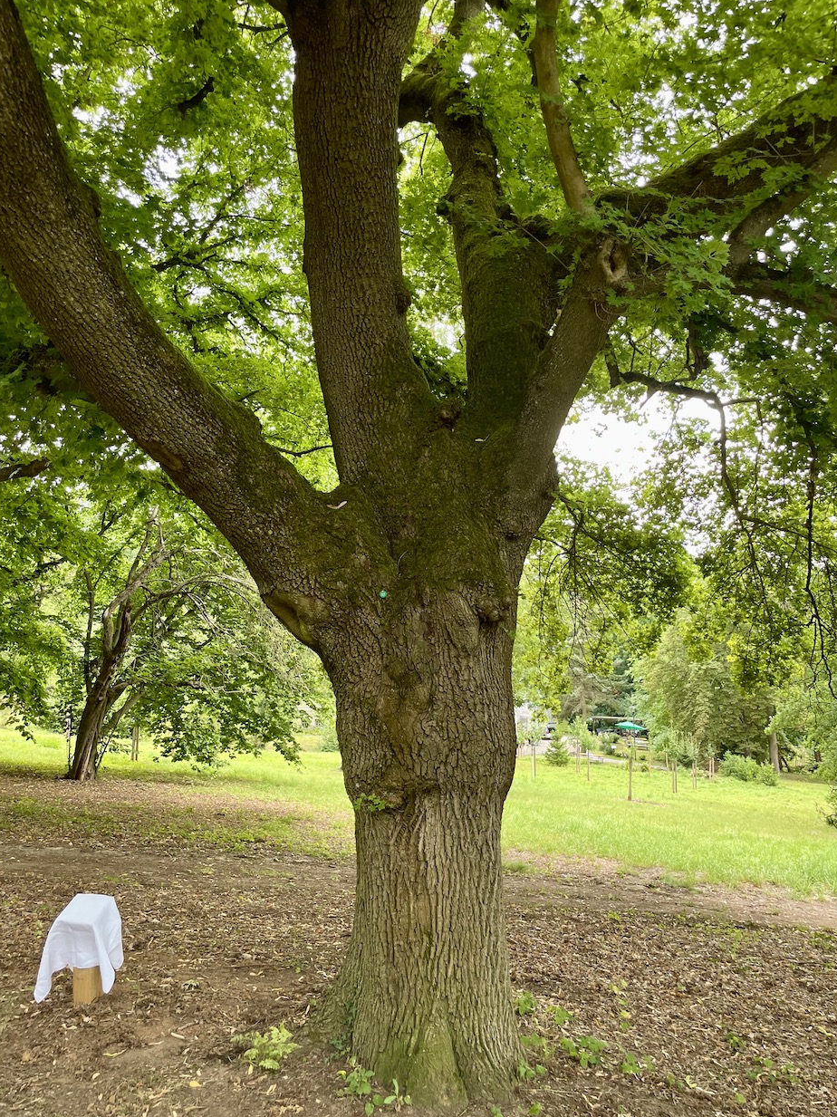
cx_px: 428
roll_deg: +2.6
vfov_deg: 65.3
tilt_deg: +6.0
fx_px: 871
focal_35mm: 27
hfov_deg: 51.3
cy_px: 575
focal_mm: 4.2
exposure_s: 1/121
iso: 80
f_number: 1.6
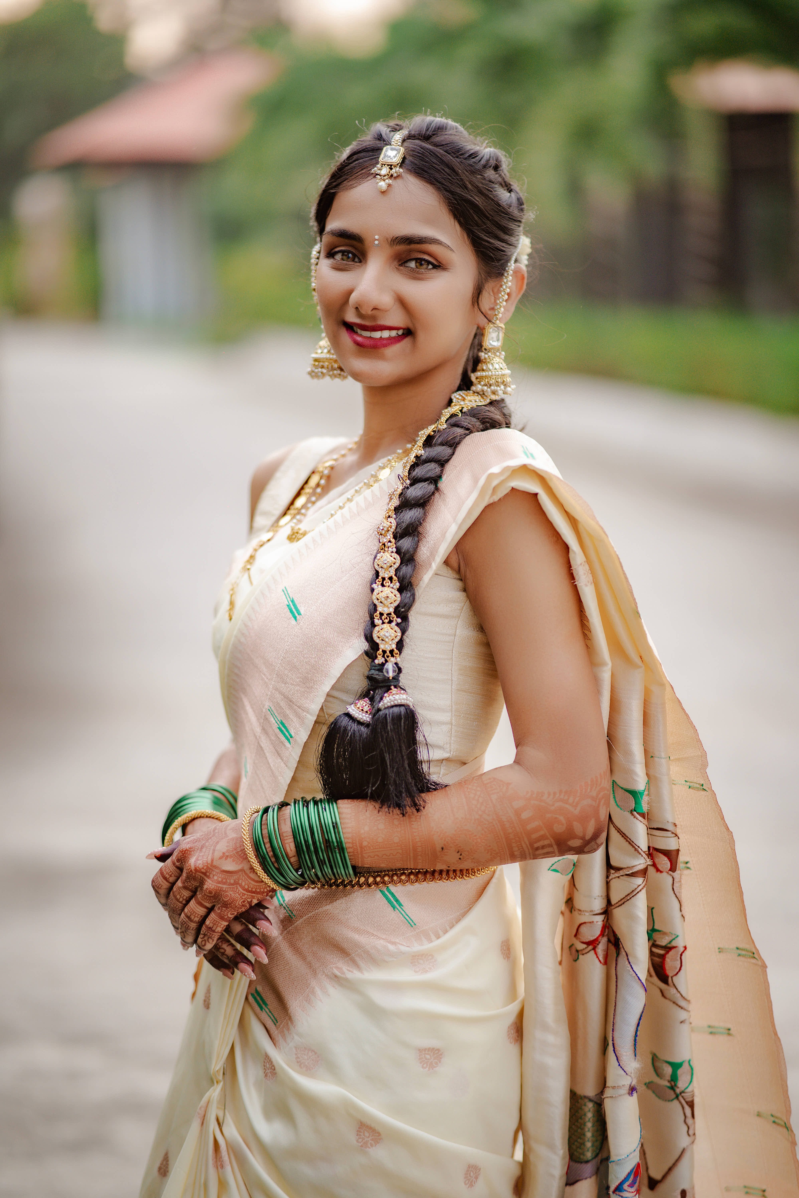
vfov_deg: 23.9
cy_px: 599
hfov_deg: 16.1
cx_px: 400
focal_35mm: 85
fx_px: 2830
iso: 250
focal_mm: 85
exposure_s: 1/500
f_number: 1.4
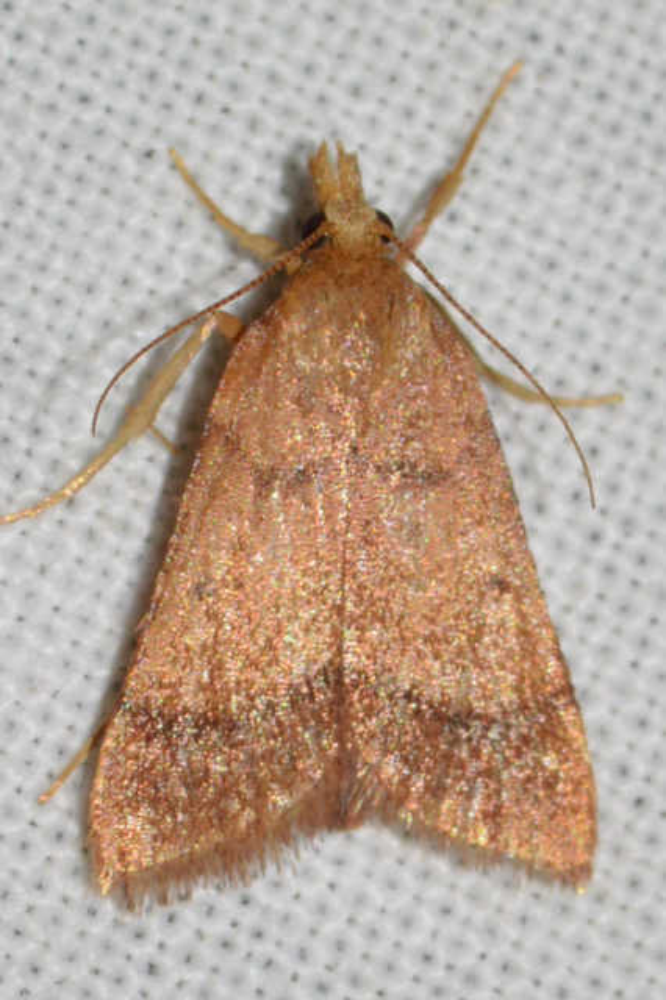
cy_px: 500
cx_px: 333
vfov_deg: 13.7
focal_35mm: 150
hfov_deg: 9.1
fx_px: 4167
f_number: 20
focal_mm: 100
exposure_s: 1/200
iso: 100
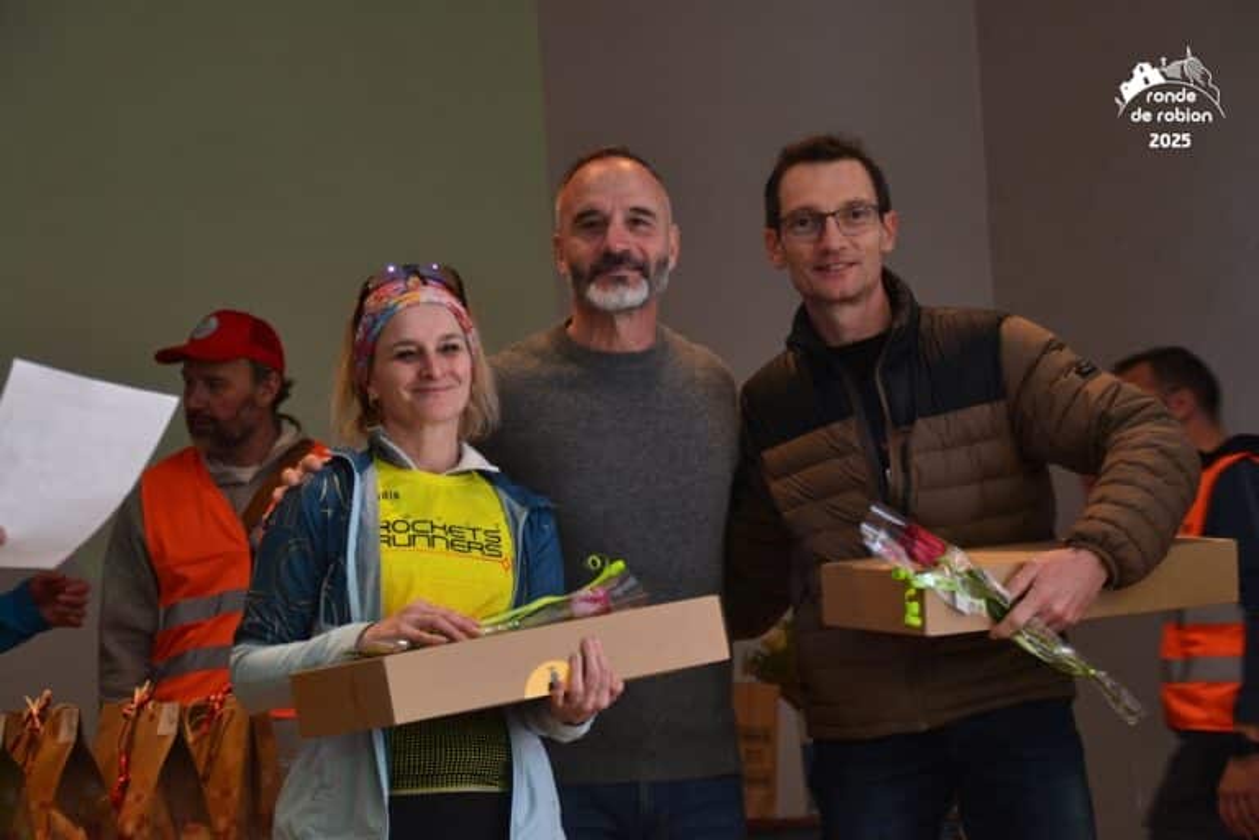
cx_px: 630
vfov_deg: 13.4
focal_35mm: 102
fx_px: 3567
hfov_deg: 20.0
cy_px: 420
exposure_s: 1/50
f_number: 5.3
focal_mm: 68
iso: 800
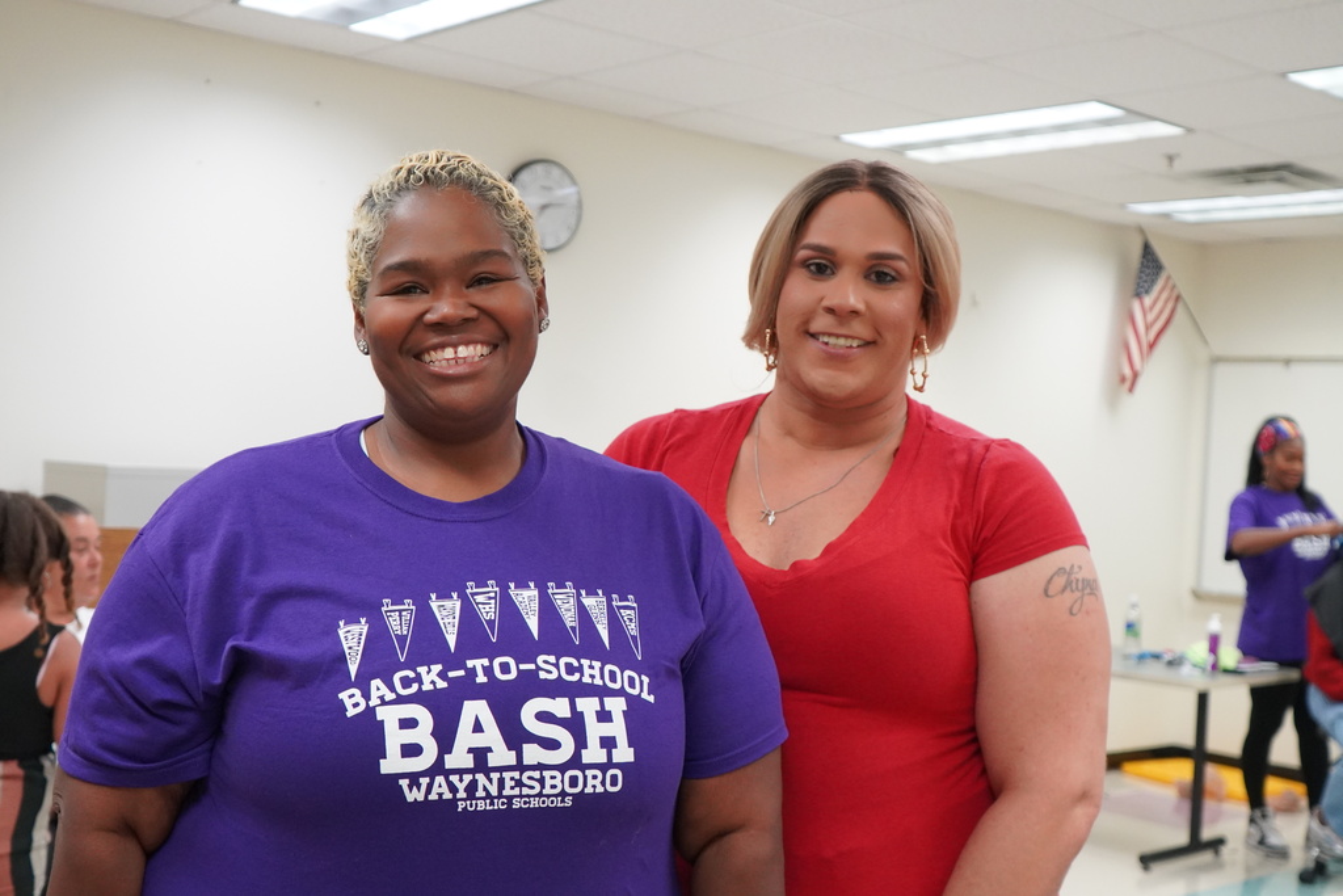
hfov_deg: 45.0
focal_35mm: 44
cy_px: 448
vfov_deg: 30.9
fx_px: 1623
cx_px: 672
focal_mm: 29
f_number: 4
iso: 2500
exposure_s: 1/160
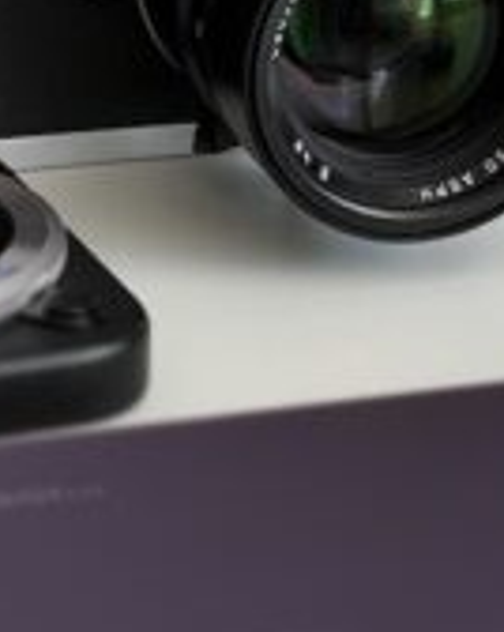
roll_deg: -0.3
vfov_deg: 9.9
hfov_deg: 7.9
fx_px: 3624
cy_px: -4
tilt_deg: -18.6
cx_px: -4
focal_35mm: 194
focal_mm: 6.76
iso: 100
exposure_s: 1/69
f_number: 1.78
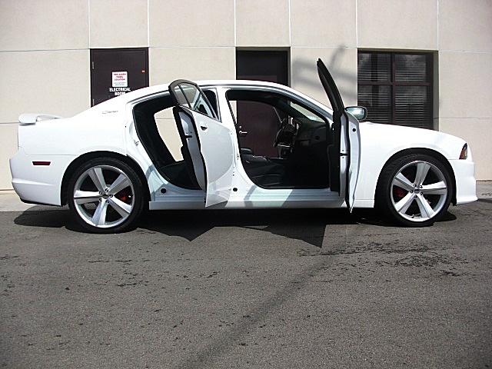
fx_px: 512
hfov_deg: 51.4
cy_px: 184
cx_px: 246
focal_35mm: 36
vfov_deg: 39.7
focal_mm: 6.3
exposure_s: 1/200
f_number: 7.9
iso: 50
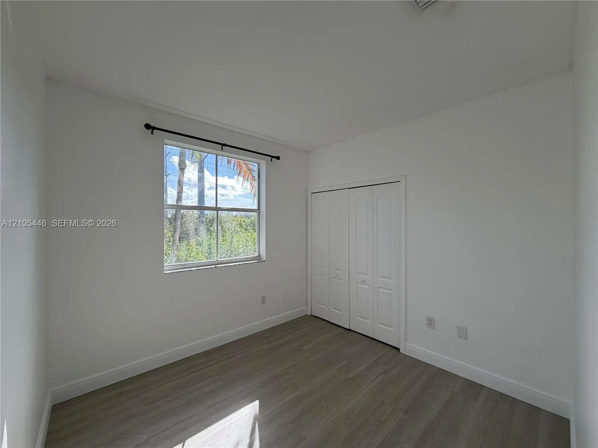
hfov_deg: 102.1
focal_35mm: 14
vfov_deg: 85.7
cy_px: 224
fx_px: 242
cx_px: 299
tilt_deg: +0.4
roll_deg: +0.4
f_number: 2.2
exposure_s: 1/395
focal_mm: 2.22
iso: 50
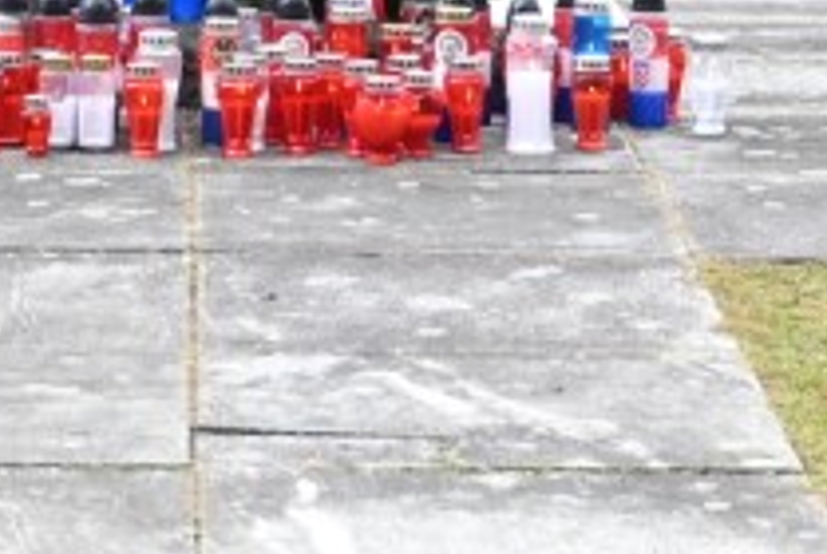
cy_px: -712
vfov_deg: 6.0
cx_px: 131
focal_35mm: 220
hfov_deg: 9.3
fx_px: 5061
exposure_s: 1/400
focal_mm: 40
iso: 640
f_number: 4
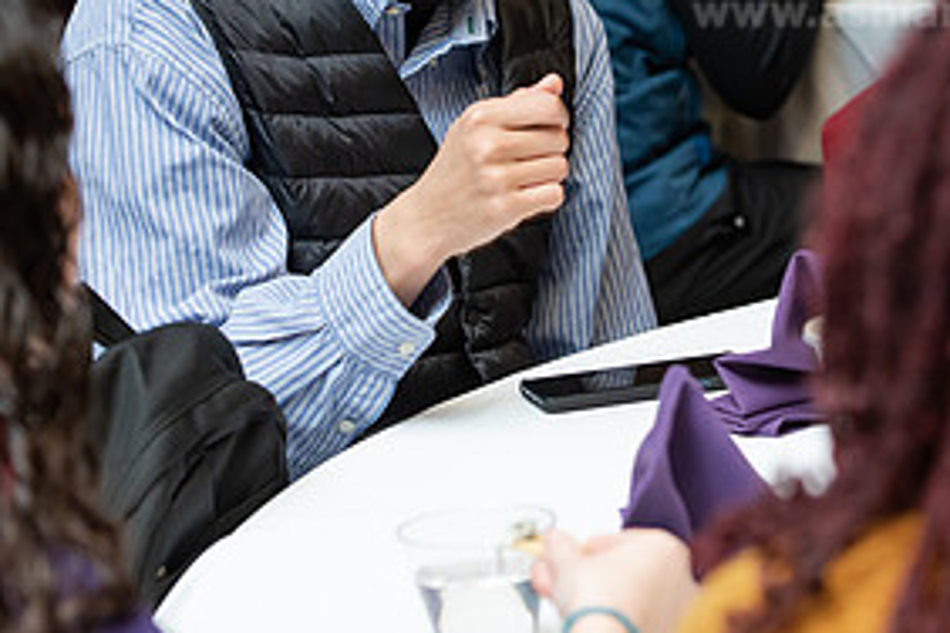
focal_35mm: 154
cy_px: 82
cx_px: 539
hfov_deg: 13.3
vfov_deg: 8.9
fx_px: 4064
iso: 2000
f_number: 5.6
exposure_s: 1/160
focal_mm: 75
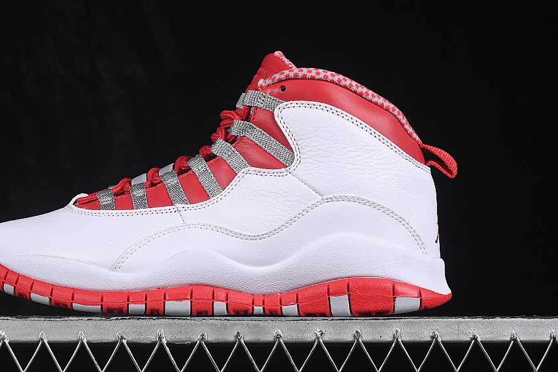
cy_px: 169
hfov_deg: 21.2
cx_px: 222
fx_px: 1488
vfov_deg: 14.3
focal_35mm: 96
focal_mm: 50
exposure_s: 1/80
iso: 160
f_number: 8
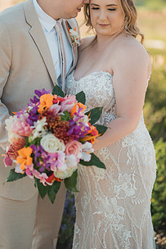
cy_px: 91
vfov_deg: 27.2
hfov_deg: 18.4
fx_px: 511
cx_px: 74
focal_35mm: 74
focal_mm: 50
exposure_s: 1/1600
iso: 50
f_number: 1.2
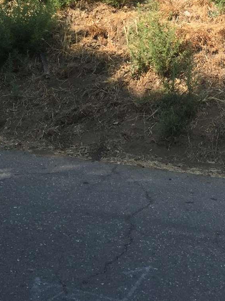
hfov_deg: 15.9
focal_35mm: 88
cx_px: 295
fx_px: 763
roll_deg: -0.1
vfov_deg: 20.0
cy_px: -112
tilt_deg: +8.3
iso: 32
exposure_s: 1/898
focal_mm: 4.15
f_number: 2.2
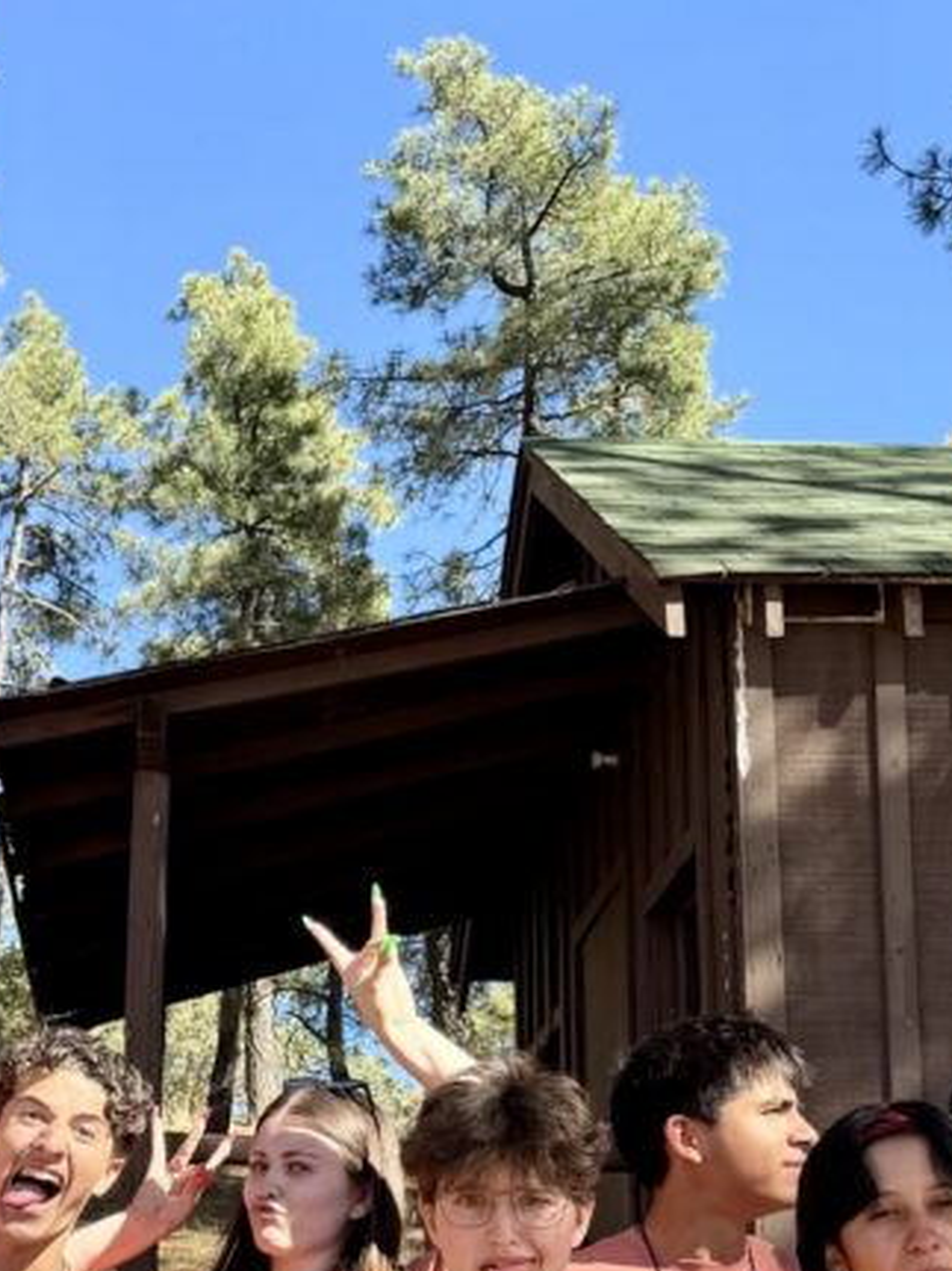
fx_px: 2091
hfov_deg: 25.6
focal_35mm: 57
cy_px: 1103
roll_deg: -0.3
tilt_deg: +11.3
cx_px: 383
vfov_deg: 32.4
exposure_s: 1/1075
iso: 80
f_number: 1.78
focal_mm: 6.76
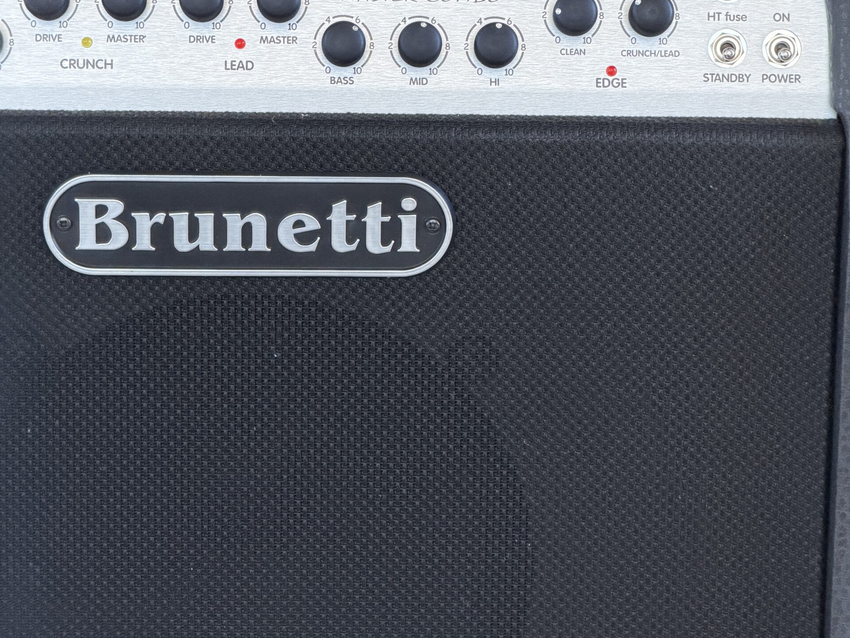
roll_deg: -1.2
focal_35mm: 134
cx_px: 426
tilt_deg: -15.6
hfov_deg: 14.7
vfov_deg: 11.0
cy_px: 134
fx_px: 3291
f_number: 2.8
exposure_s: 1/94
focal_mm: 16.89
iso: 500
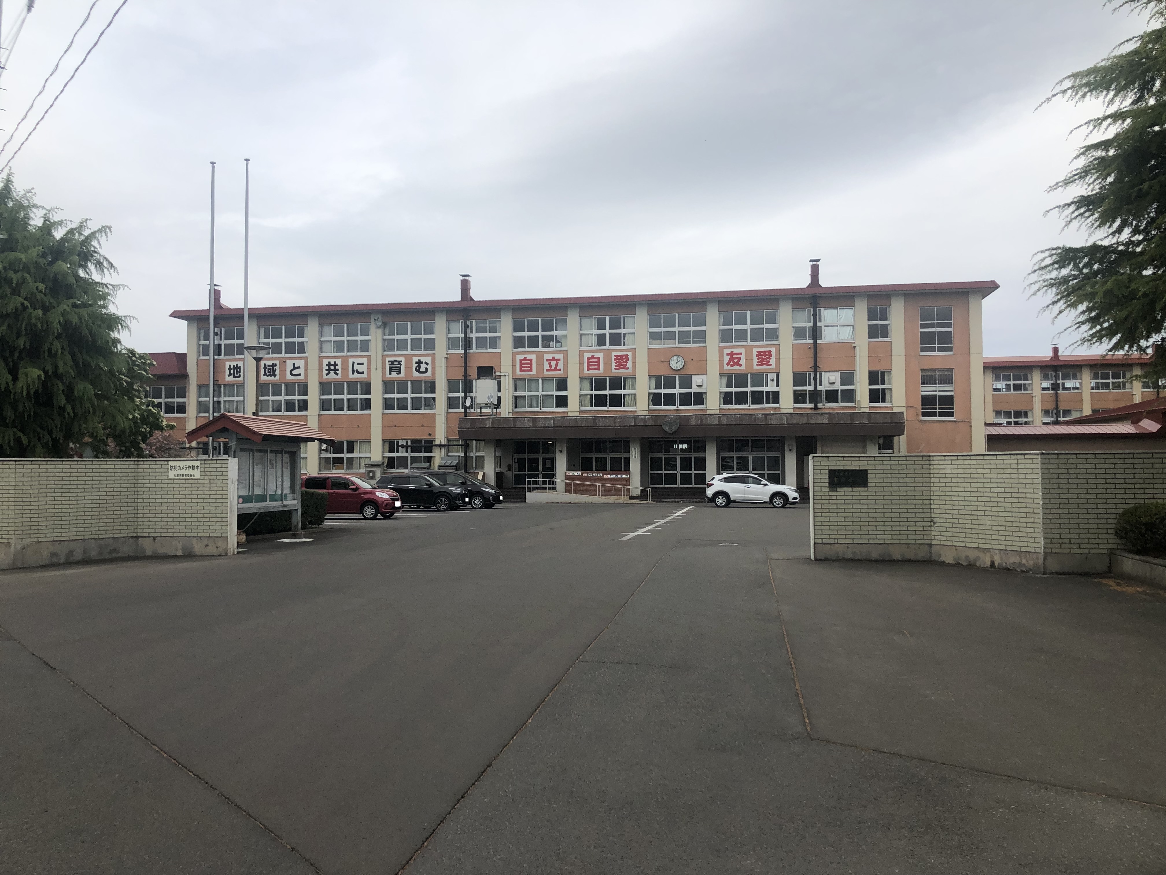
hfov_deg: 63.4
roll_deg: +0.2
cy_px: 438
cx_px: 583
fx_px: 943
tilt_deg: +3.8
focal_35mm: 28
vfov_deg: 49.7
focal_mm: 3.99
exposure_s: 1/2288
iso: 20
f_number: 1.8
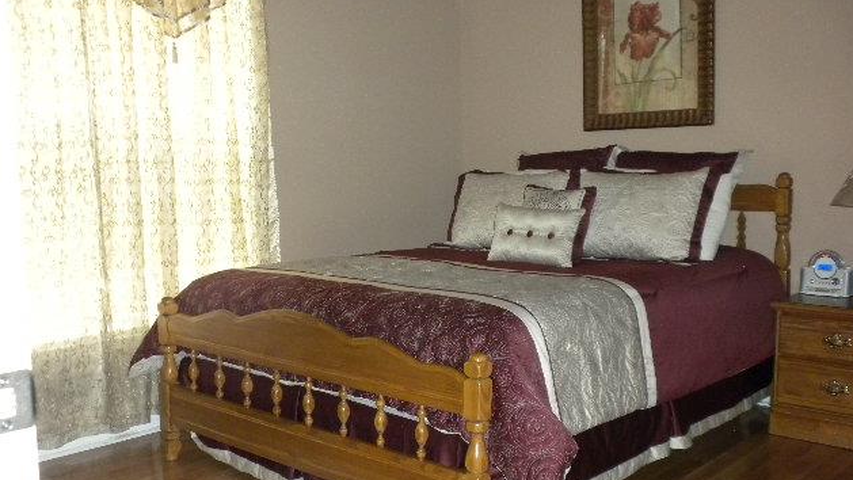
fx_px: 927
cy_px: 270
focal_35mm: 41
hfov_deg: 49.4
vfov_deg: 29.0
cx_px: 433
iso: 400
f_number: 3.5
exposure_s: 1/30
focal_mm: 6.6
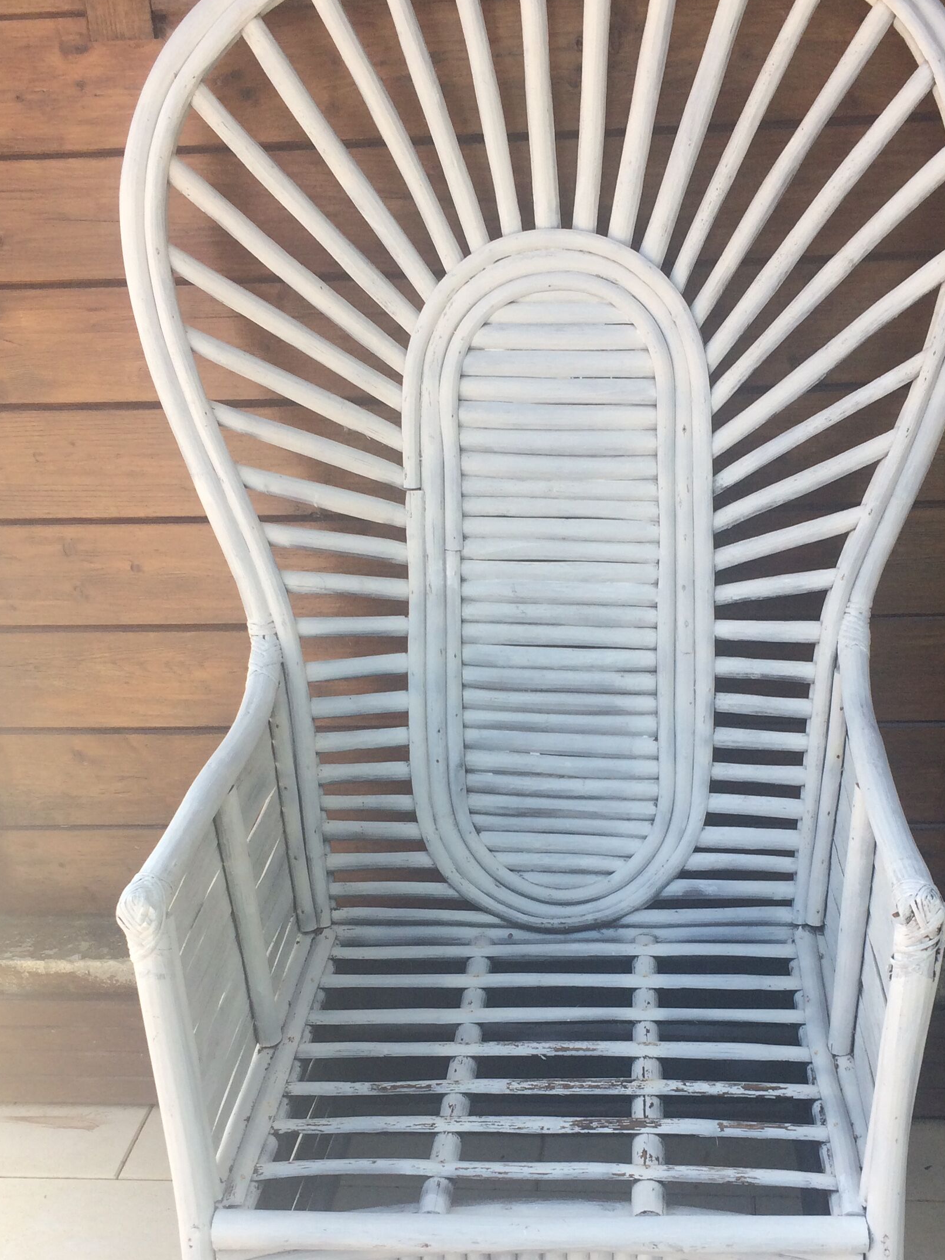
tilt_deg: -32.4
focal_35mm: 44
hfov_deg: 32.8
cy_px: 773
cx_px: 526
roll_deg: +1.6
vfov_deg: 42.7
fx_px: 1602
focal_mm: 4.15
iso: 32
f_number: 2.2
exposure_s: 1/526
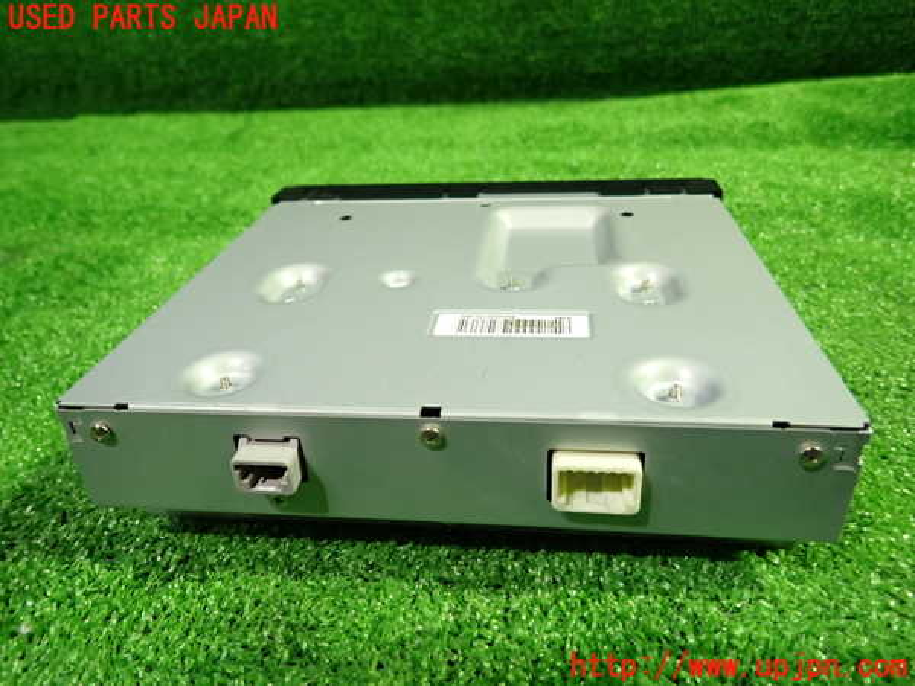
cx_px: 458
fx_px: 661
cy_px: 343
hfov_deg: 69.4
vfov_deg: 54.9
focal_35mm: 25
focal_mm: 4.5
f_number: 2
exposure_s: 1/30
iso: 400
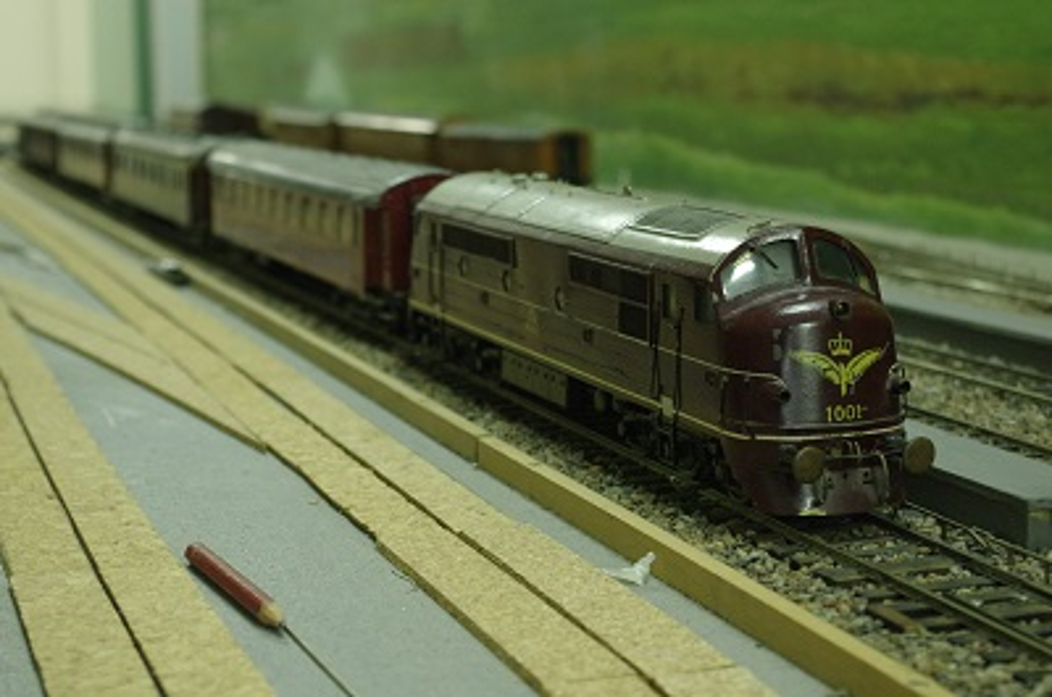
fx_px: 1662
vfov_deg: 23.7
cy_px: 348
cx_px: 526
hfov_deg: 35.1
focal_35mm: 57
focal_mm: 37.5
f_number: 5.6
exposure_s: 1/20
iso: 3200
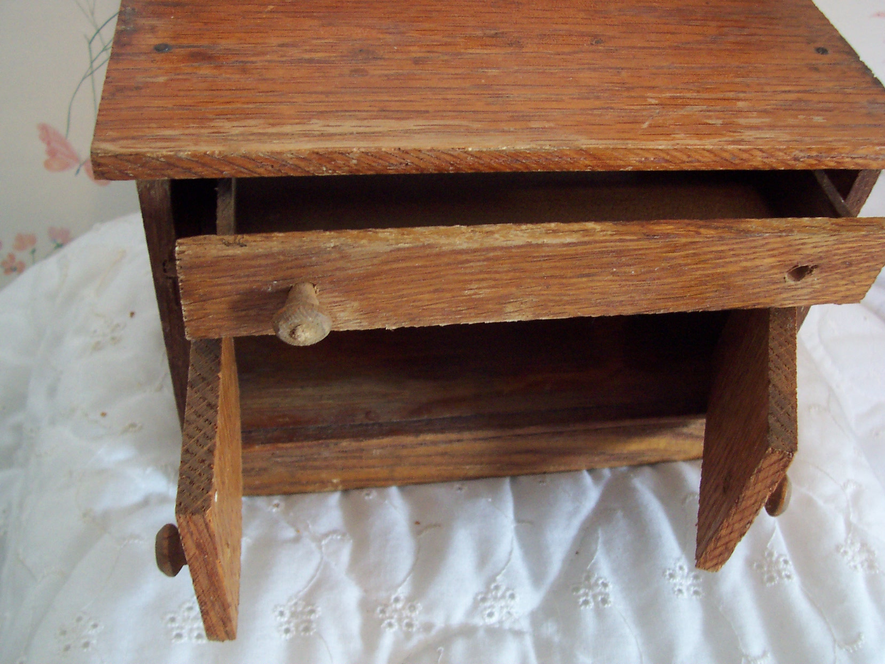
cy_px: 332
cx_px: 442
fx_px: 946
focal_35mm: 37
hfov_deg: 50.1
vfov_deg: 38.7
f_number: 2.8
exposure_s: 1/20
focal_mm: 5.6
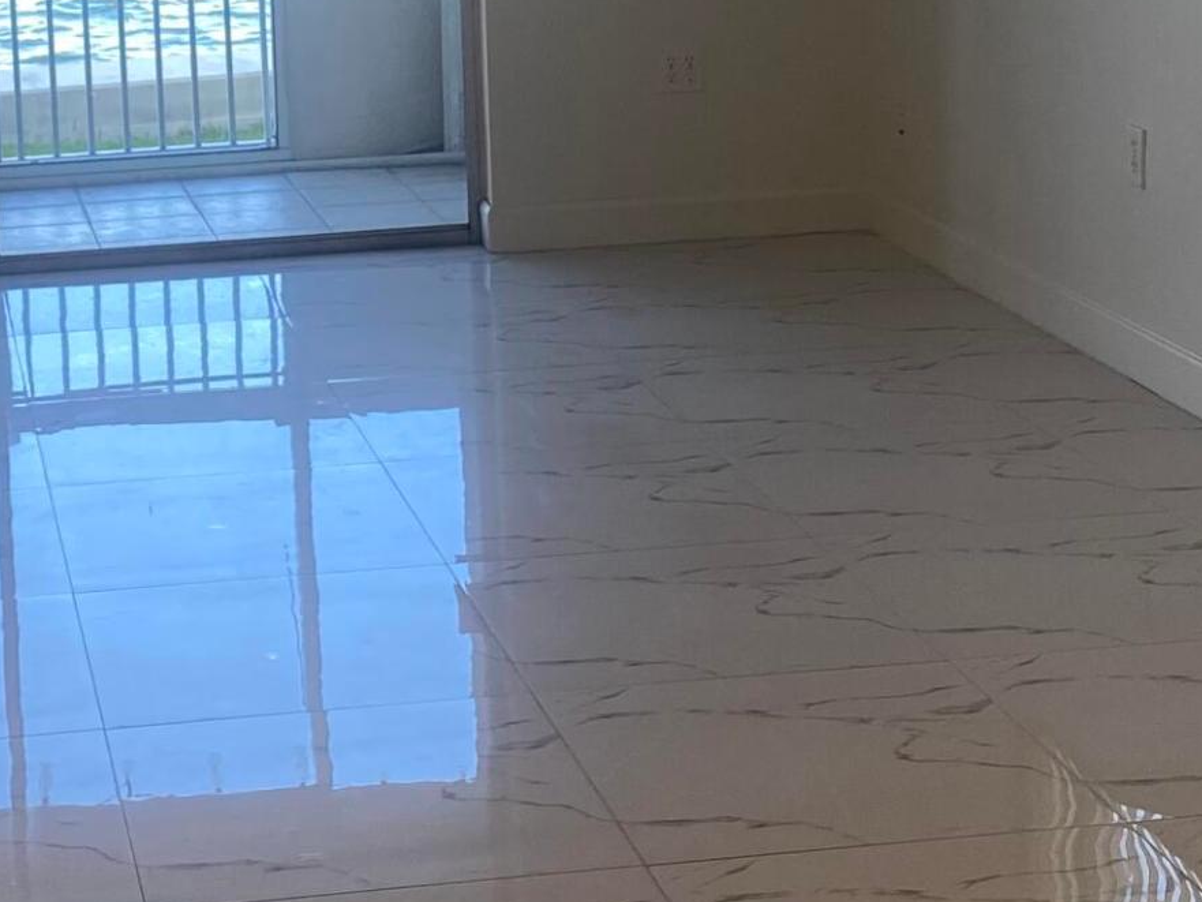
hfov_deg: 22.7
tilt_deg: -7.8
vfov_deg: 16.9
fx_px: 2952
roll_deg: +4.3
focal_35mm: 85
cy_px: -29
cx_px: 236
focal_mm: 4.25
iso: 40
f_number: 1.8
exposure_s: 1/120
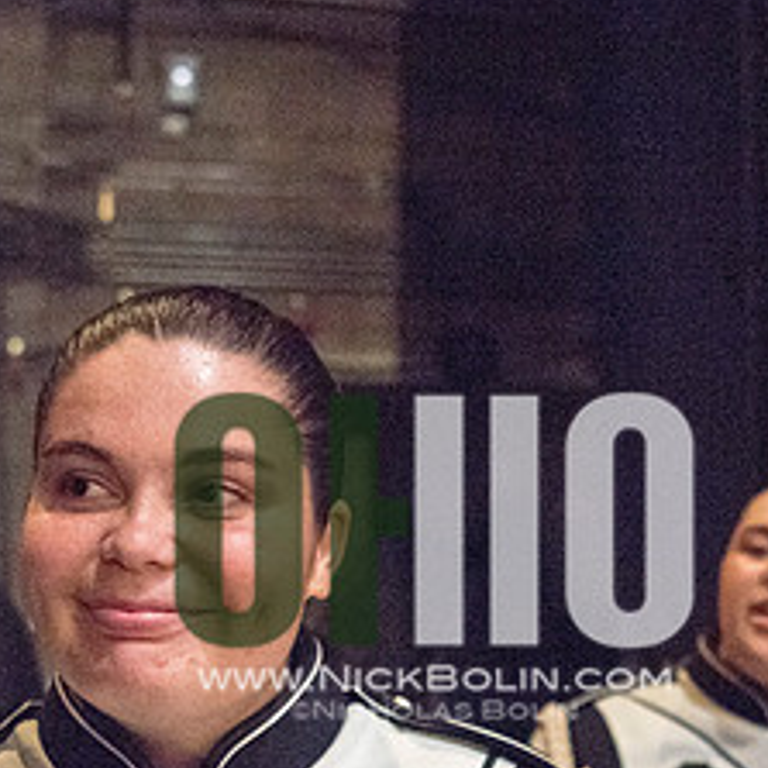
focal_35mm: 53
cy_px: 556
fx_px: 1330
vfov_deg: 31.7
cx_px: 434
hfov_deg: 32.2
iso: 4000
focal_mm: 24
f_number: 2.8
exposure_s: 1/400
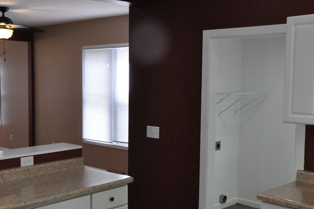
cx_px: 126
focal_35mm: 52
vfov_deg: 26.0
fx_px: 450
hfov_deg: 38.3
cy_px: 121
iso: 3200
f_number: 7.1
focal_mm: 25
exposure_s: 1/200
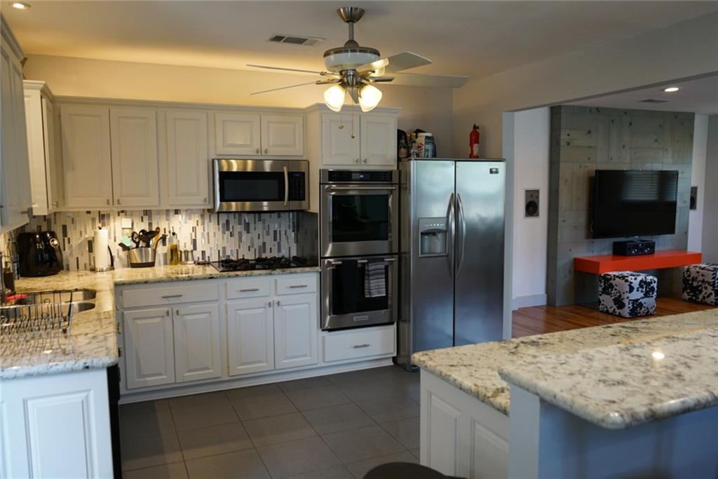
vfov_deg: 46.4
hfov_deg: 65.5
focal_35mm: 28
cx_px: 359
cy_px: 240
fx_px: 558
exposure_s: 1/160
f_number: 3.5
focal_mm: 28
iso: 1600
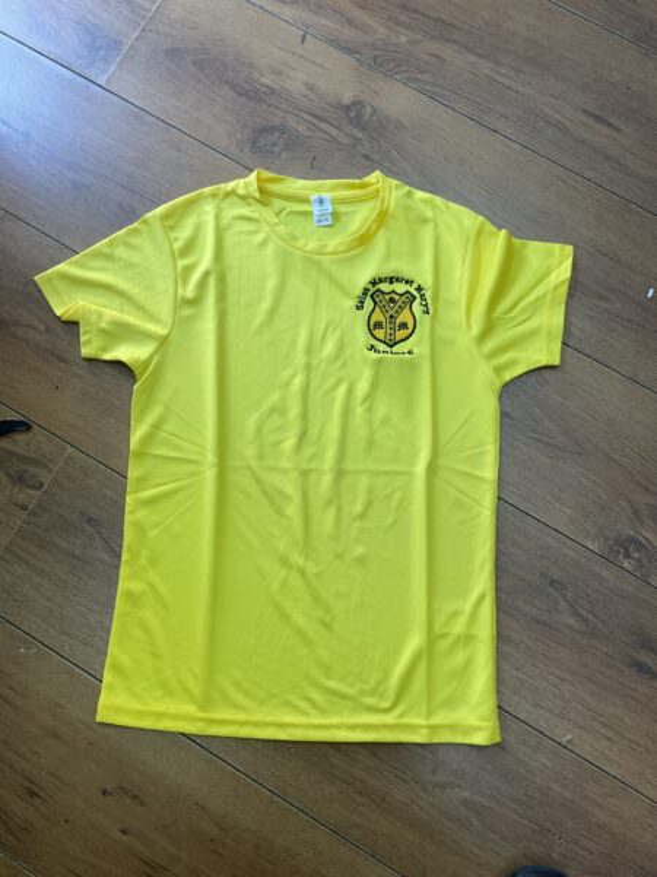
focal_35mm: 29
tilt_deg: -79.5
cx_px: 328
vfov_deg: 61.7
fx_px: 734
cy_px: 438
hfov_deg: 48.2
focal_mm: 3
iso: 50
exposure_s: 1/100
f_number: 1.8
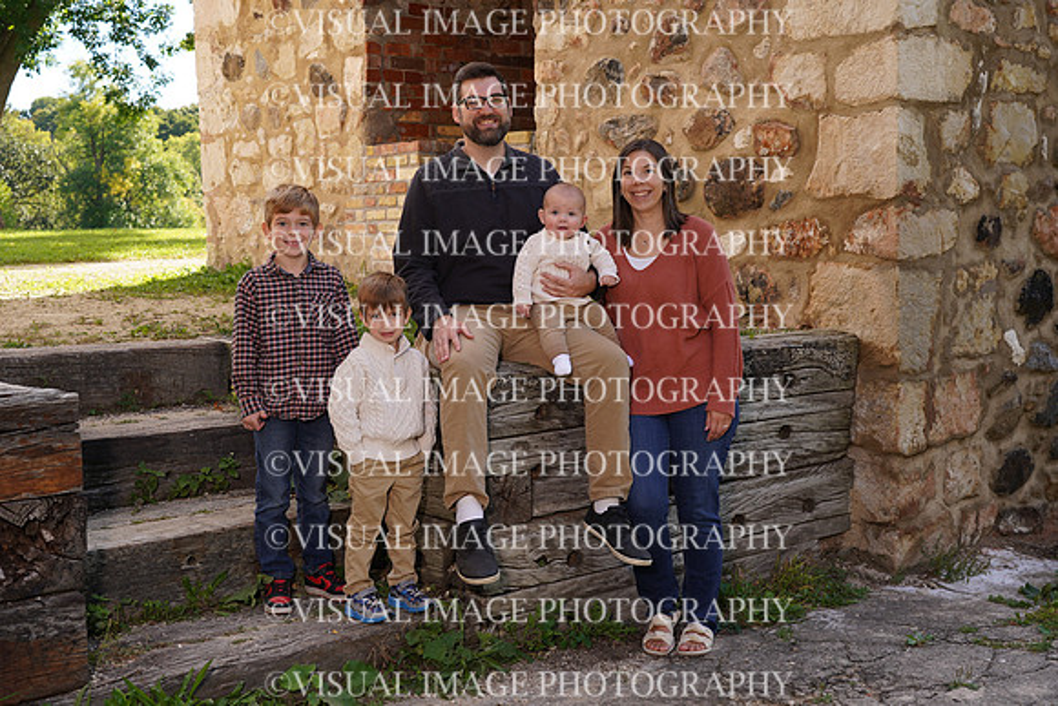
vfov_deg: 29.3
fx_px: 1352
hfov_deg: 42.7
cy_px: 353
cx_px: 529
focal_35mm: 46
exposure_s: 1/100
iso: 100
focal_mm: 46
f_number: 6.3
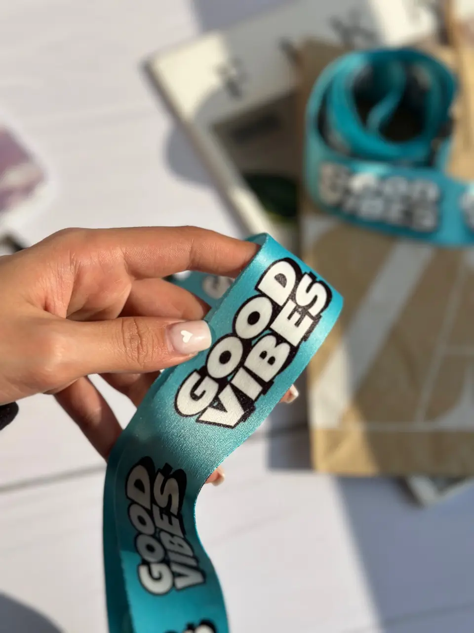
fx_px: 876
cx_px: 237
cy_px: 316
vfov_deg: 39.7
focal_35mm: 48
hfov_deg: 30.3
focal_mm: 6.86
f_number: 1.78
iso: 100
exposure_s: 1/7092
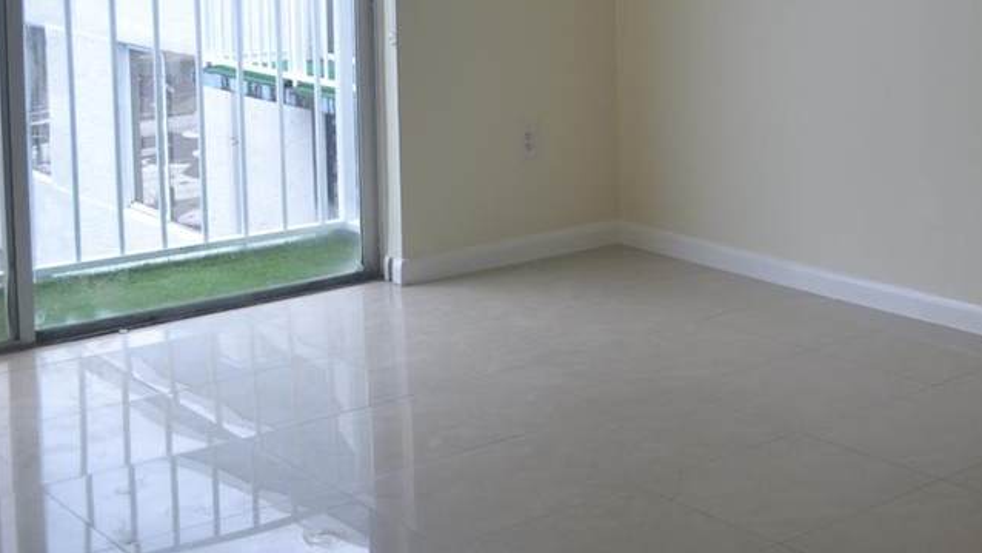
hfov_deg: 31.0
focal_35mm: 63
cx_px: 968
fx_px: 1641
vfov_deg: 18.4
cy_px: -45
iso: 180
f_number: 3.8
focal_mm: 20
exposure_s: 1/30
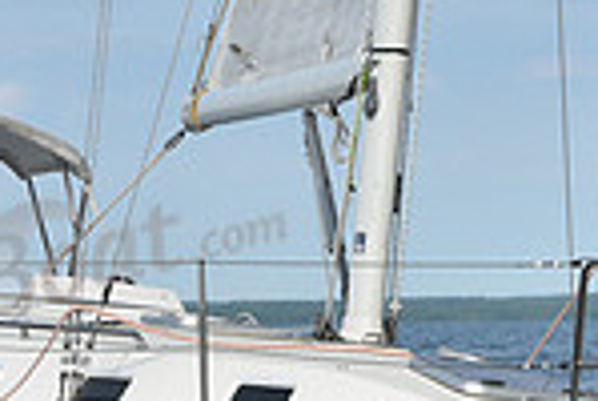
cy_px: 435
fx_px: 6341
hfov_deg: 5.4
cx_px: 498
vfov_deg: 3.6
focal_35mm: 381
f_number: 9
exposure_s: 1/1000
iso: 320
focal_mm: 98
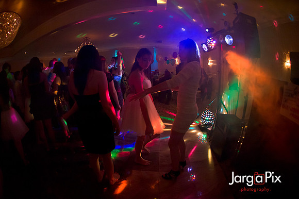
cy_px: 100
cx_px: 150
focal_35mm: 16
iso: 3200
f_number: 3.2
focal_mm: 16
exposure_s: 1/125
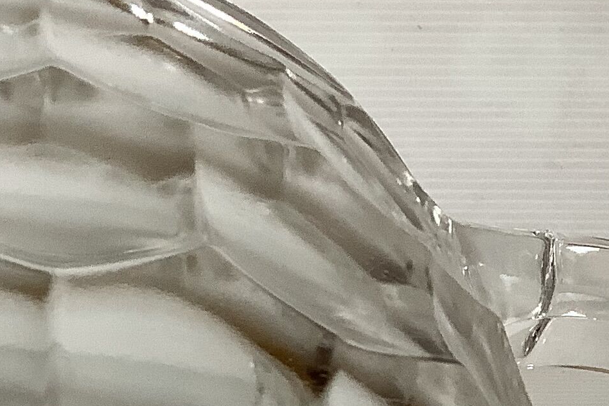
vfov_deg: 11.9
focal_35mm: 111
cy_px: 563
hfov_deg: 18.0
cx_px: 19
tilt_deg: -22.5
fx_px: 1878
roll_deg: +0.0
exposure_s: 1/50
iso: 64
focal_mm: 3.3
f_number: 2.4
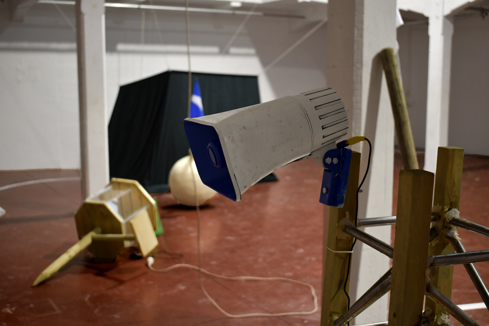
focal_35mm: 43
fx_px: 584
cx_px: 244
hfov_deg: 45.4
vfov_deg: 31.2
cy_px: 163
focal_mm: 29
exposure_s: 1/30
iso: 1250
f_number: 4.2
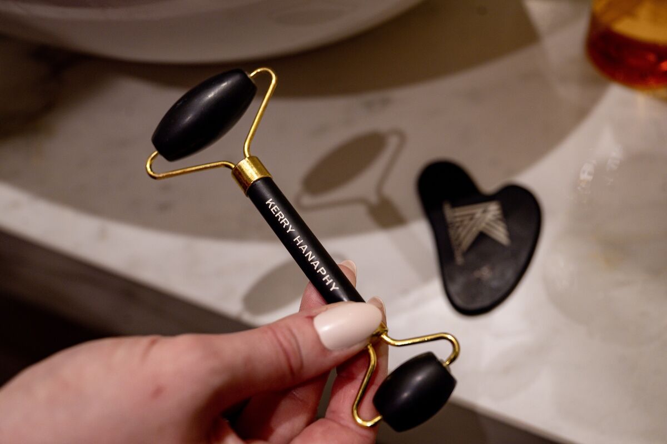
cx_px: 334
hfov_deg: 45.4
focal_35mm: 43
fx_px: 797
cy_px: 222
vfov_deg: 31.2
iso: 1000
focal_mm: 43
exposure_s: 1/100
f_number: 5
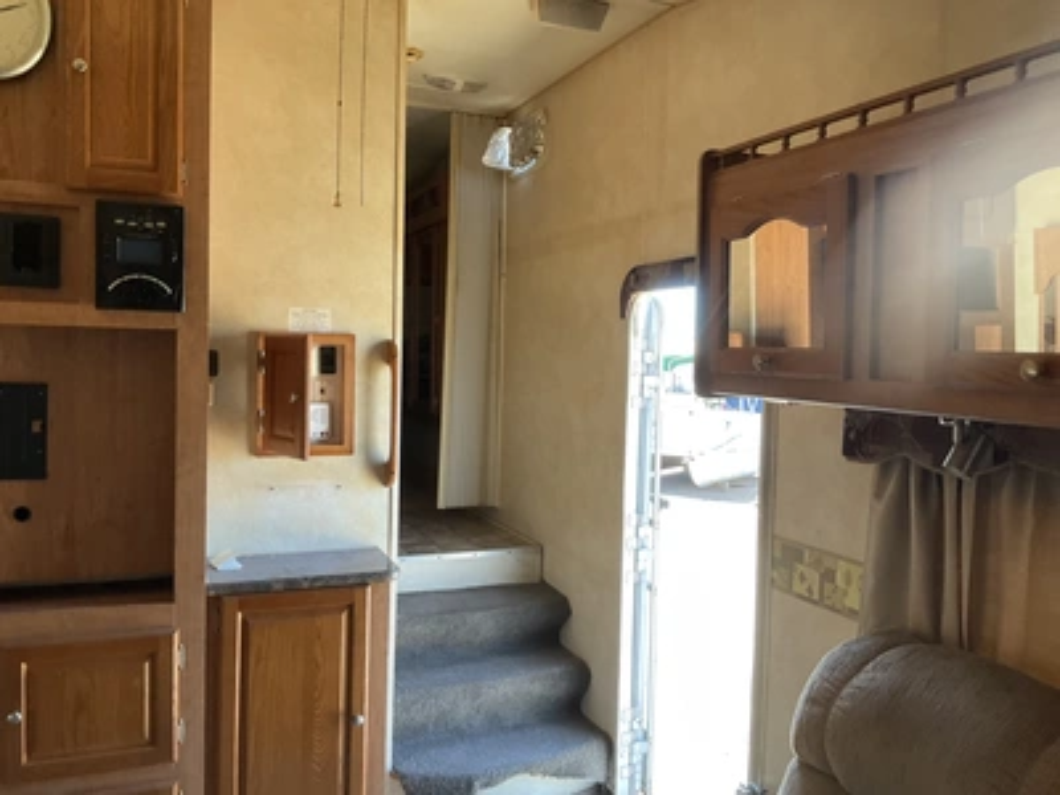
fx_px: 888
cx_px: 530
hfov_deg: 61.7
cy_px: 398
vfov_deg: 48.2
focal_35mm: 29
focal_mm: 3
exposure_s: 1/101
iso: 64
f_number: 1.8
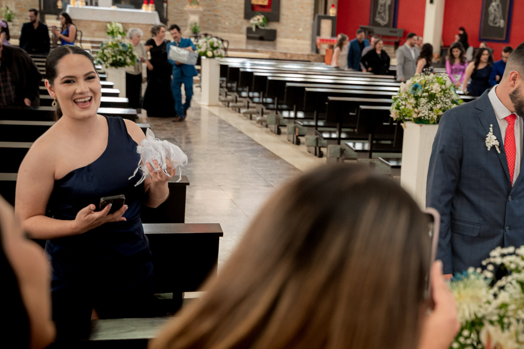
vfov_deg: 22.1
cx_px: 352
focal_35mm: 61
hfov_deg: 32.6
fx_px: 888
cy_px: 239
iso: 2000
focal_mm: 43
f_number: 4
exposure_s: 1/200
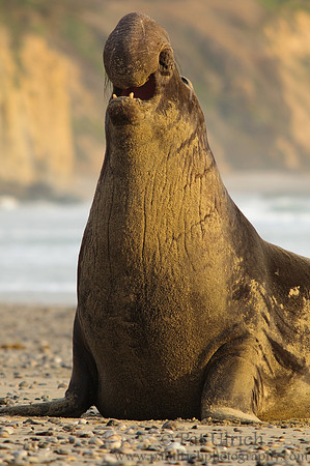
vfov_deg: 3.6
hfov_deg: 2.4
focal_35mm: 570
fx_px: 7379
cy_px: 233
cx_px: 155
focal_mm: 380
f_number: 8
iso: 400
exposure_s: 1/125
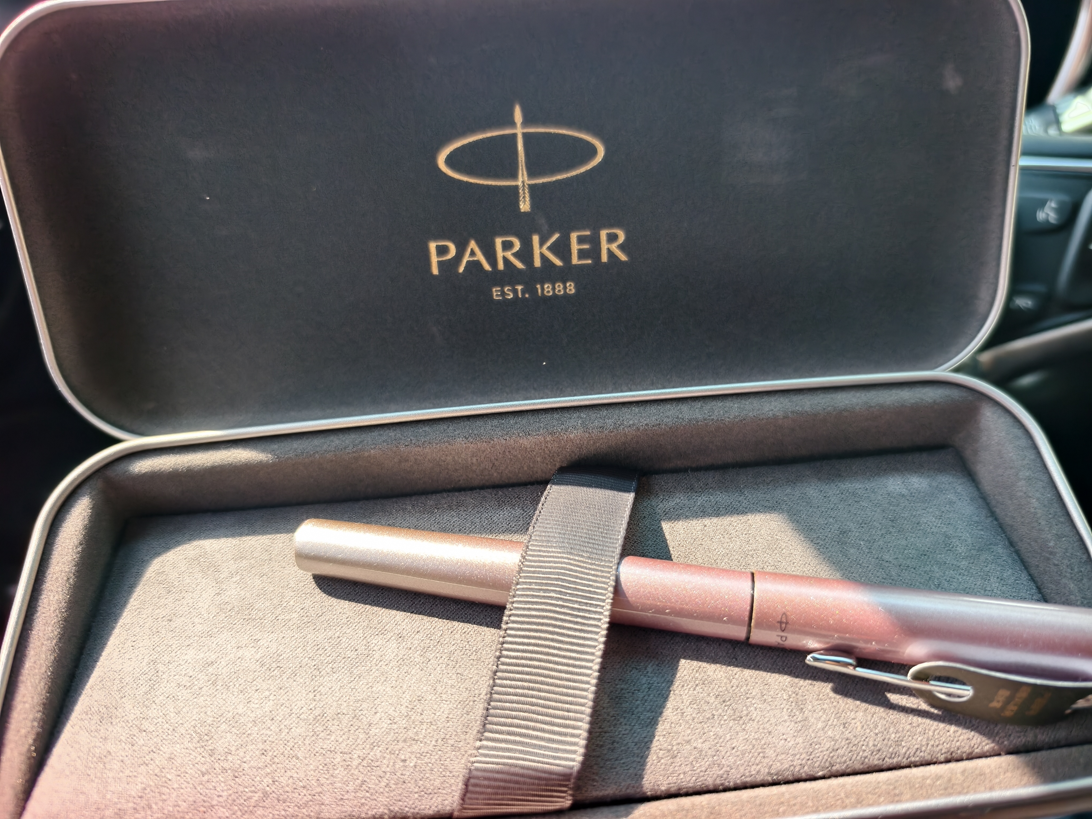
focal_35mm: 23
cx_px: 546
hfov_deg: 73.9
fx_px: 726
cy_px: 410
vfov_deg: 58.9
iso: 174
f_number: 1.57
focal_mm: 5.6
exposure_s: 1/500
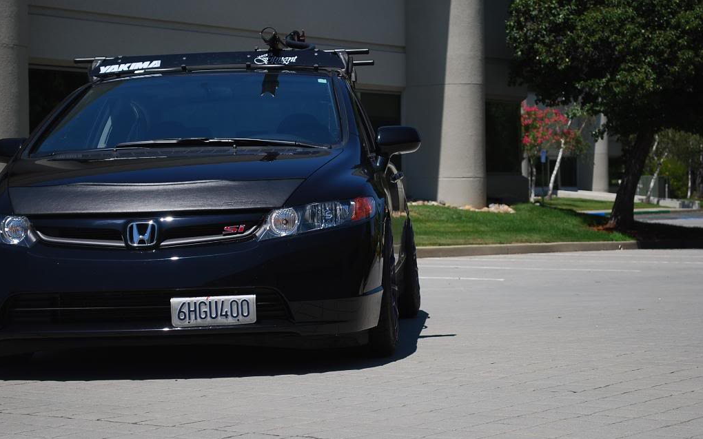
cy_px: 213
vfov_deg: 15.4
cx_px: 351
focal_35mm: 85
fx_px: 1619
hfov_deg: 24.5
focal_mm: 55
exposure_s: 1/500
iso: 100
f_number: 5.6
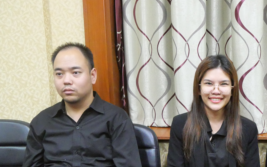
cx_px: 216
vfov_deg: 25.6
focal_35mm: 50
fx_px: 364
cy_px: 122
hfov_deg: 38.7
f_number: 5.6
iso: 6400
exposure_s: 1/25
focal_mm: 14
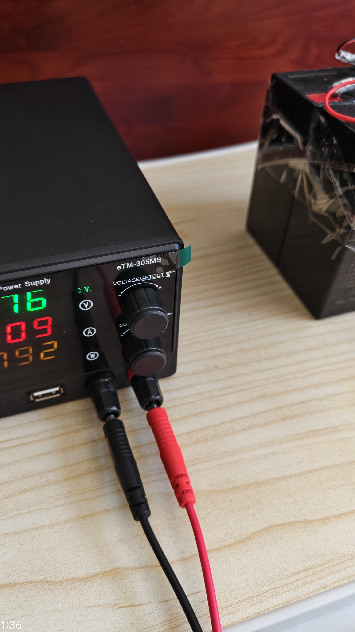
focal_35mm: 26
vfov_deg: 71.9
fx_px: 435
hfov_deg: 44.4
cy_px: 319
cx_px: 166
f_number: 1.88
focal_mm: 5.56
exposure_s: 1/100
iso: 261
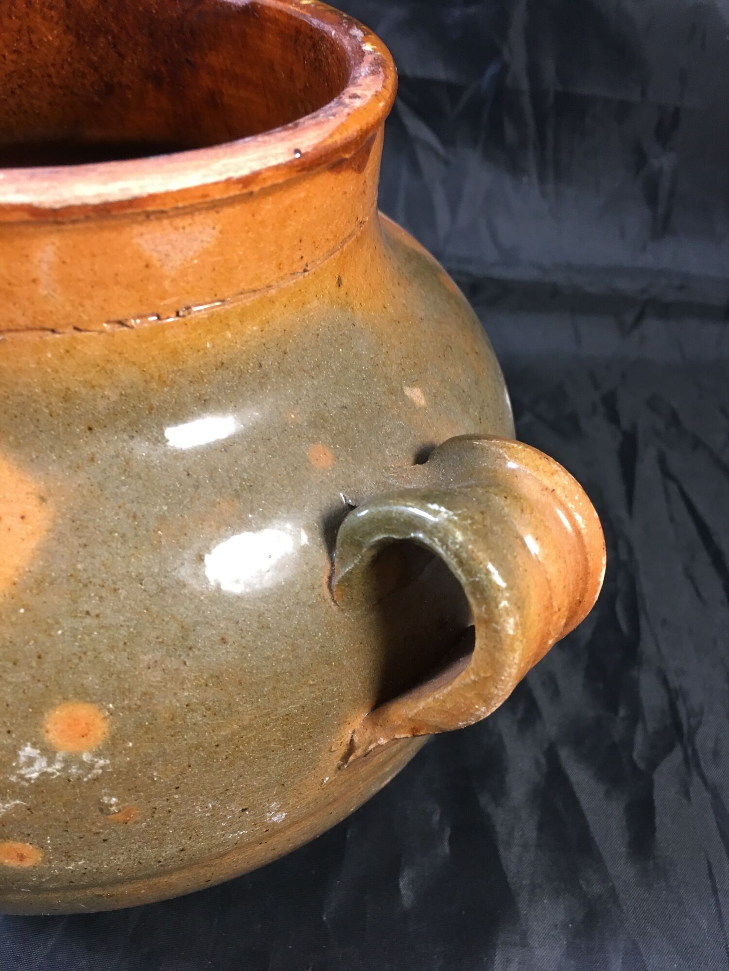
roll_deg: -5.5
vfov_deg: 61.7
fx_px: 814
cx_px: 364
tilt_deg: -40.6
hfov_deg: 48.2
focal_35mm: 29
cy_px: 486
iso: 64
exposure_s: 1/17
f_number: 2.2
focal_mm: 4.15
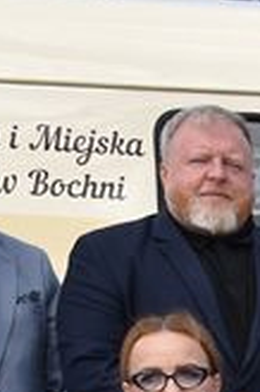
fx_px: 2649
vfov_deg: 8.2
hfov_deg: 5.1
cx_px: 1002
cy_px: 670
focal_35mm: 244
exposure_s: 1/250
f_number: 8
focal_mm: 26
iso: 200
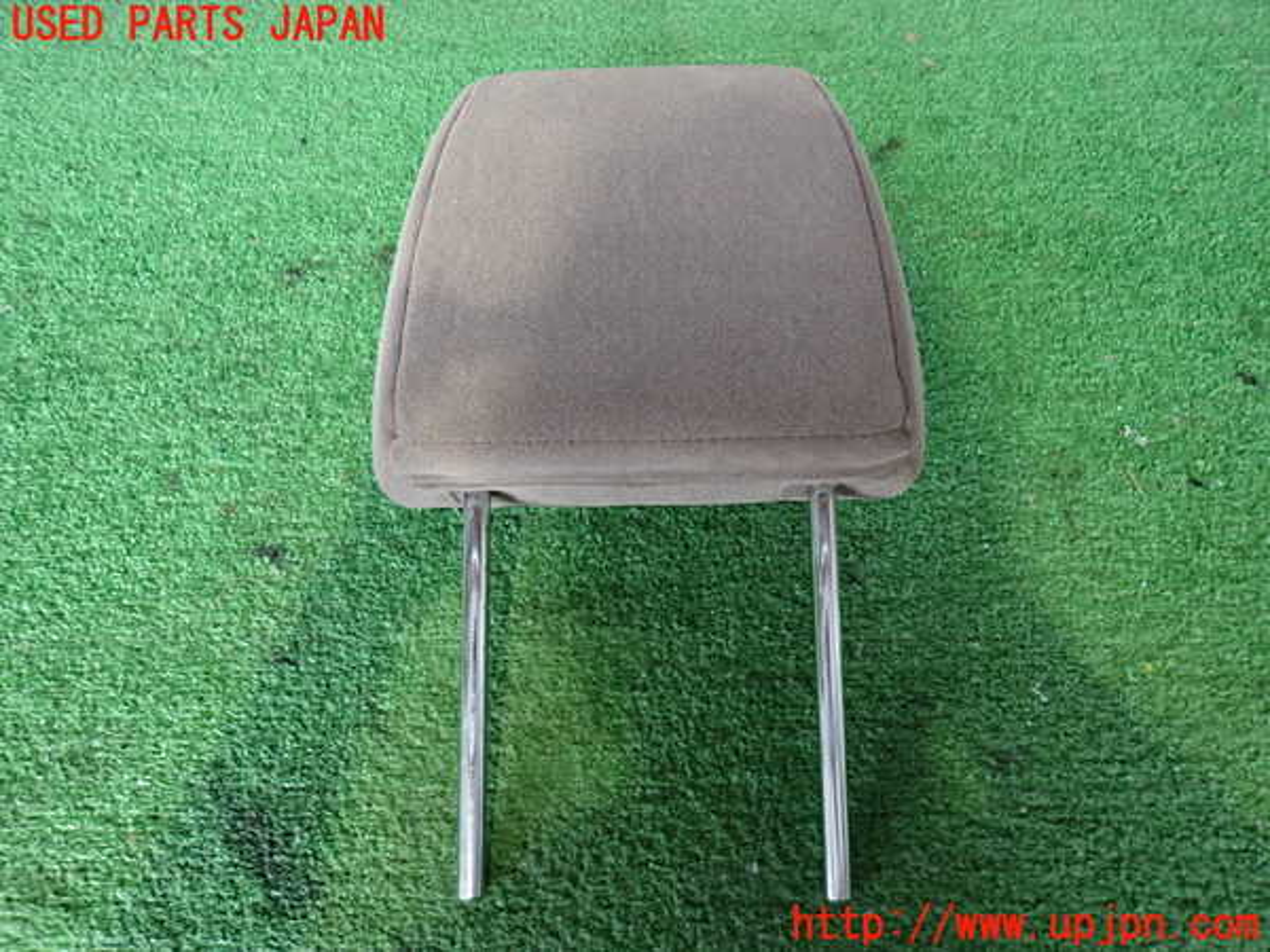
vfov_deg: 54.9
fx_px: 917
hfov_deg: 69.4
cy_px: 476
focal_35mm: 25
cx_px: 635
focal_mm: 4.5
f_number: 2
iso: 320
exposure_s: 1/30
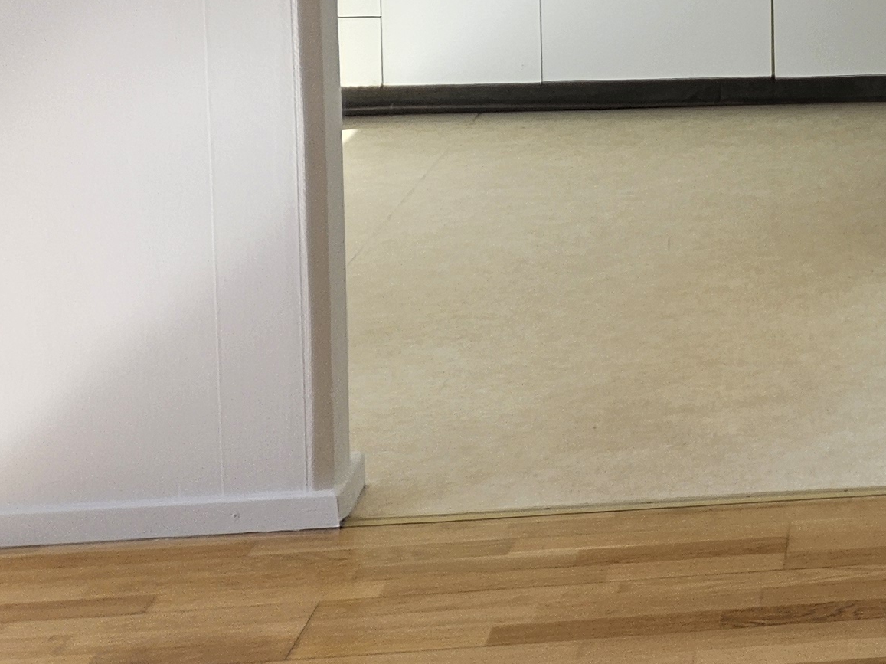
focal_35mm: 83
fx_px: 2124
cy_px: -145
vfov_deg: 16.9
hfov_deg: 20.4
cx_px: 1308
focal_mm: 5
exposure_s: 1/388
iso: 50
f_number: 1.8
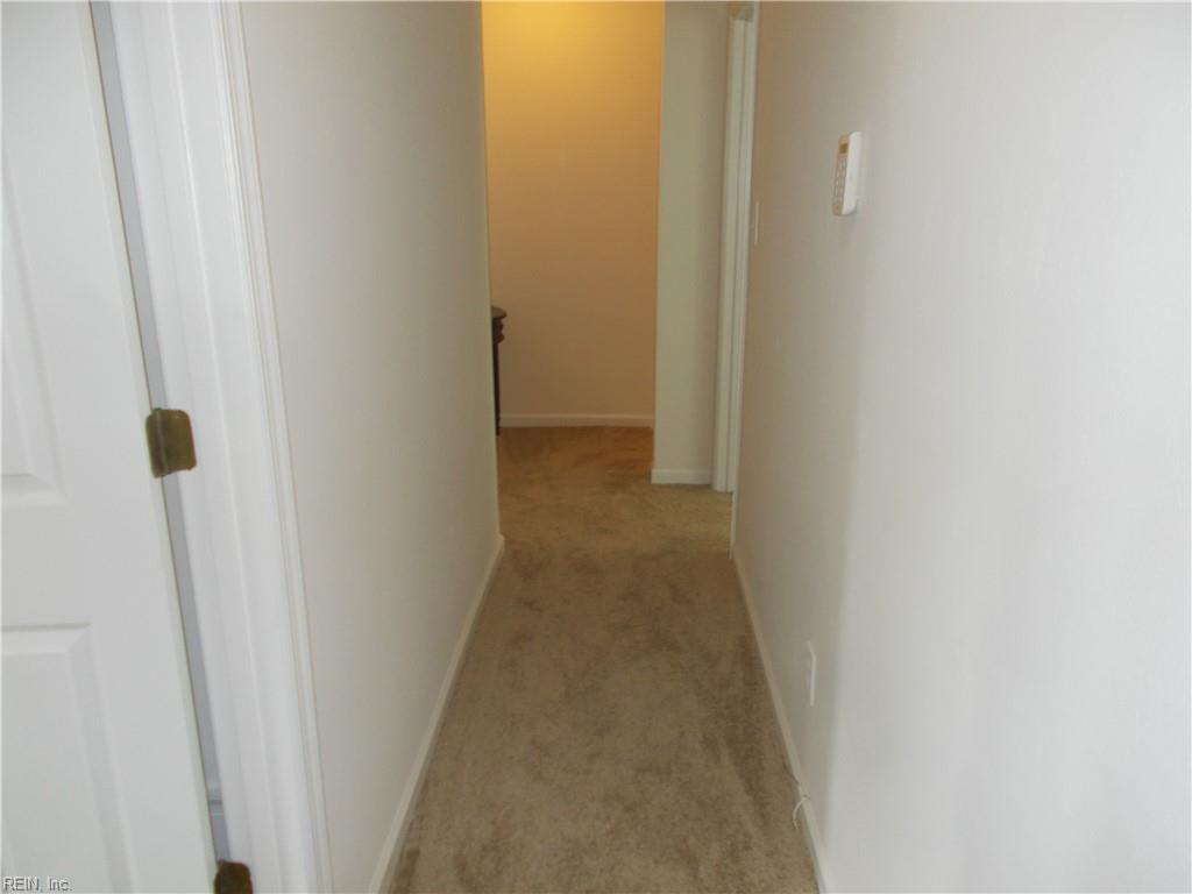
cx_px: 596
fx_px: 895
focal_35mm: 26
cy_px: 447
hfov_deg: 67.3
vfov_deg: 53.1
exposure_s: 1/25
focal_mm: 4.6
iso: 200
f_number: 3.2
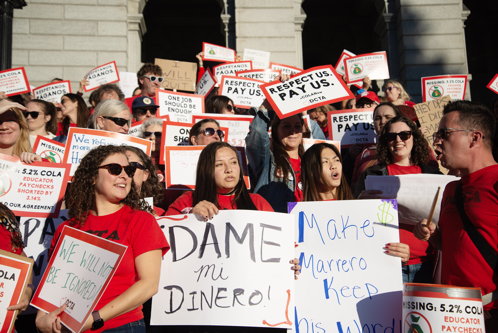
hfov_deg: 42.7
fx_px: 636
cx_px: 249
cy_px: 166
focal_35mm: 46
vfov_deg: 29.3
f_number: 5
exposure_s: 1/1000
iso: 100
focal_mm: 46
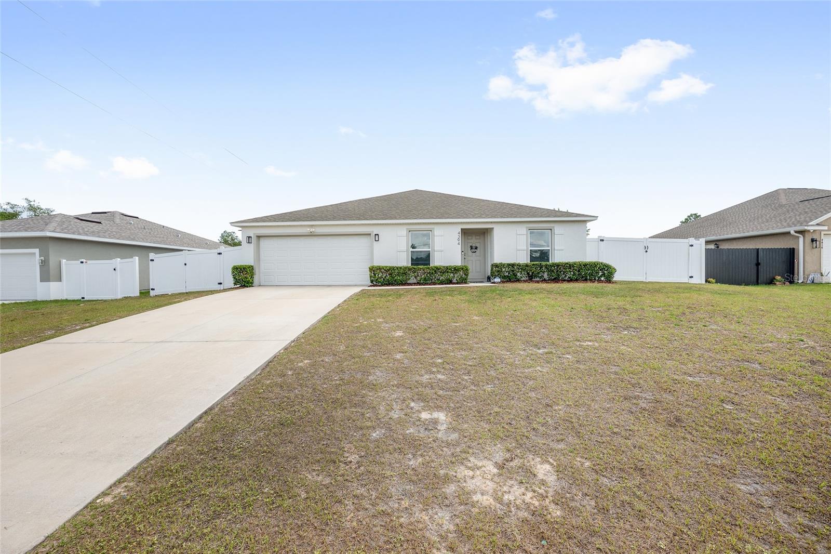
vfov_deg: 81.2
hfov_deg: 104.3
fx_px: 323
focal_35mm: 14
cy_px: 277
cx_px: 416
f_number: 7.1
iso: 320
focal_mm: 14
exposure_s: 1/640
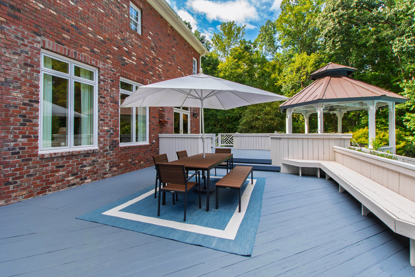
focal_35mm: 15
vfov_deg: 77.3
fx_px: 173
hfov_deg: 100.4
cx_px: 208
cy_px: 138
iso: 320
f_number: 9
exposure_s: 1/100
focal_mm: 10
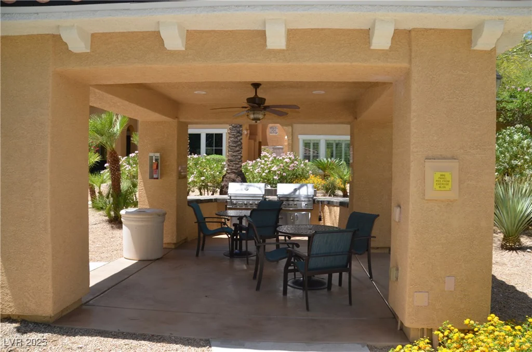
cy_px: 176
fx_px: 398
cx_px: 266
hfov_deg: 67.5
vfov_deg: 47.7
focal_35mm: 27
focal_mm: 18
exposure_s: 1/250
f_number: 8
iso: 125
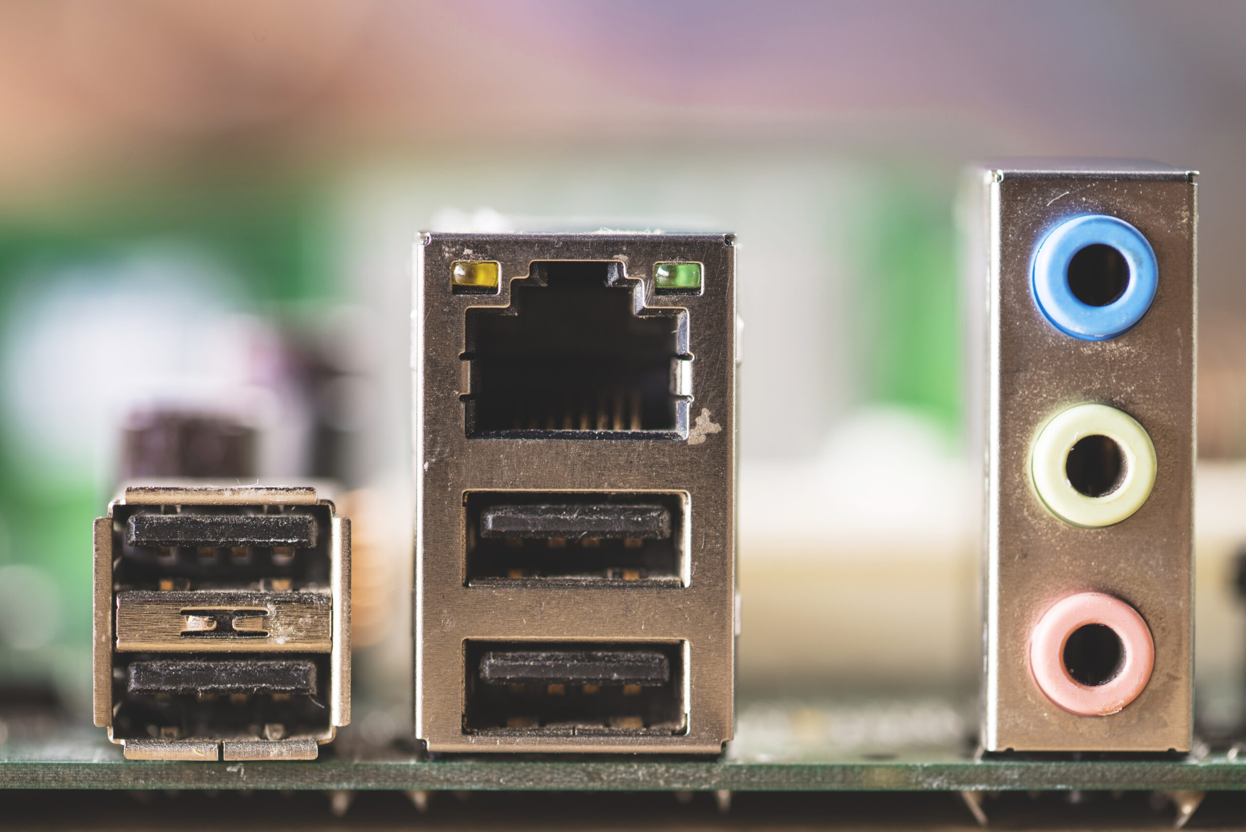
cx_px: 623
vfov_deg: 13.1
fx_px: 3635
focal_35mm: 105
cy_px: 416
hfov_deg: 19.4
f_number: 5.6
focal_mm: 105
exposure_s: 1/125
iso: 100
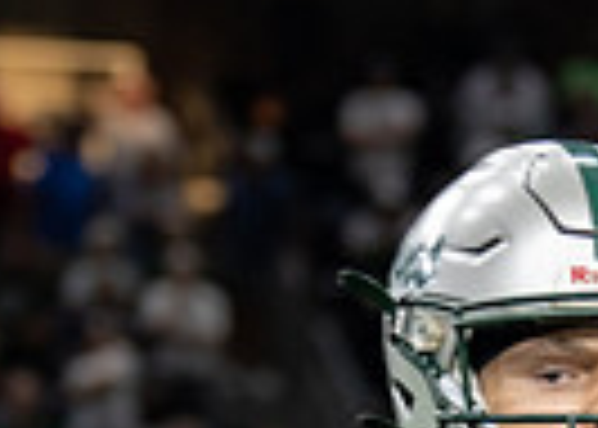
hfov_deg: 4.7
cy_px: 992
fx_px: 7303
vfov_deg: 3.3
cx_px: 445
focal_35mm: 430
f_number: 2.8
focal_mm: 79
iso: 1000
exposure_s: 1/320
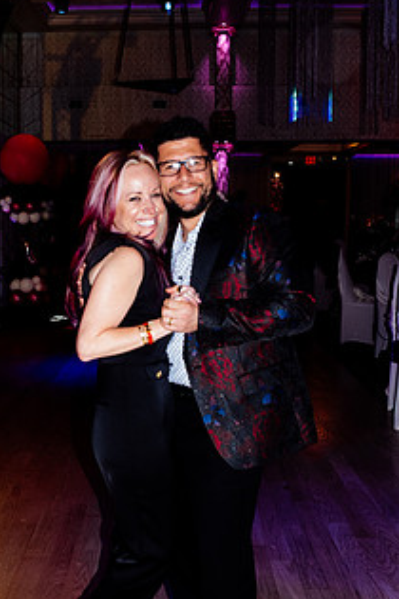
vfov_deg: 39.6
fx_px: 831
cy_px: 308
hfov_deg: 26.8
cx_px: 127
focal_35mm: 50
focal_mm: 35
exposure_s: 1/200
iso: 2000
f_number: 4.5
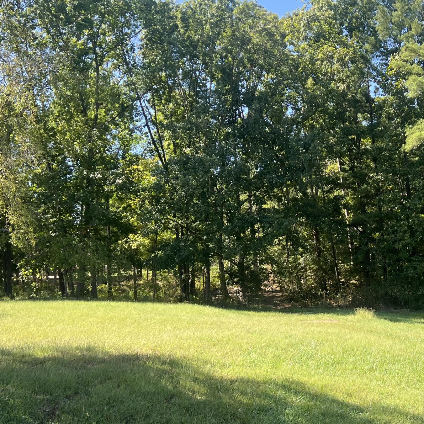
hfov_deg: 32.5
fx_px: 707
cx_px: 339
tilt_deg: +3.1
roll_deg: +3.5
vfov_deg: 33.3
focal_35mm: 51
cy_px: 260
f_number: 1.5
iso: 50
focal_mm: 5.7
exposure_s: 1/887
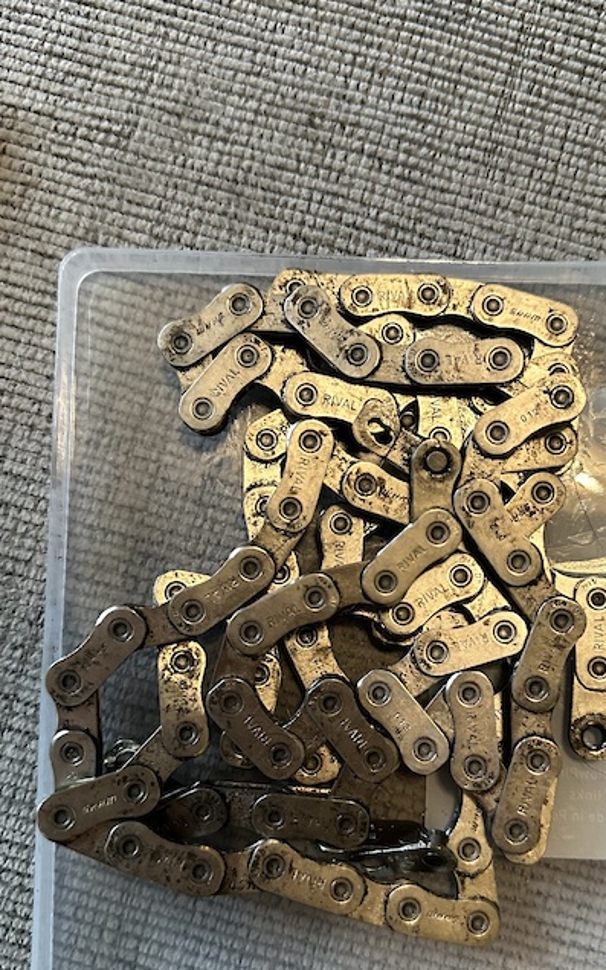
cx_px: 360
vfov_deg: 59.5
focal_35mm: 32
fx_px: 846
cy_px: 535
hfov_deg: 39.2
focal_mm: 6.86
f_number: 1.78
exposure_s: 1/60
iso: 640
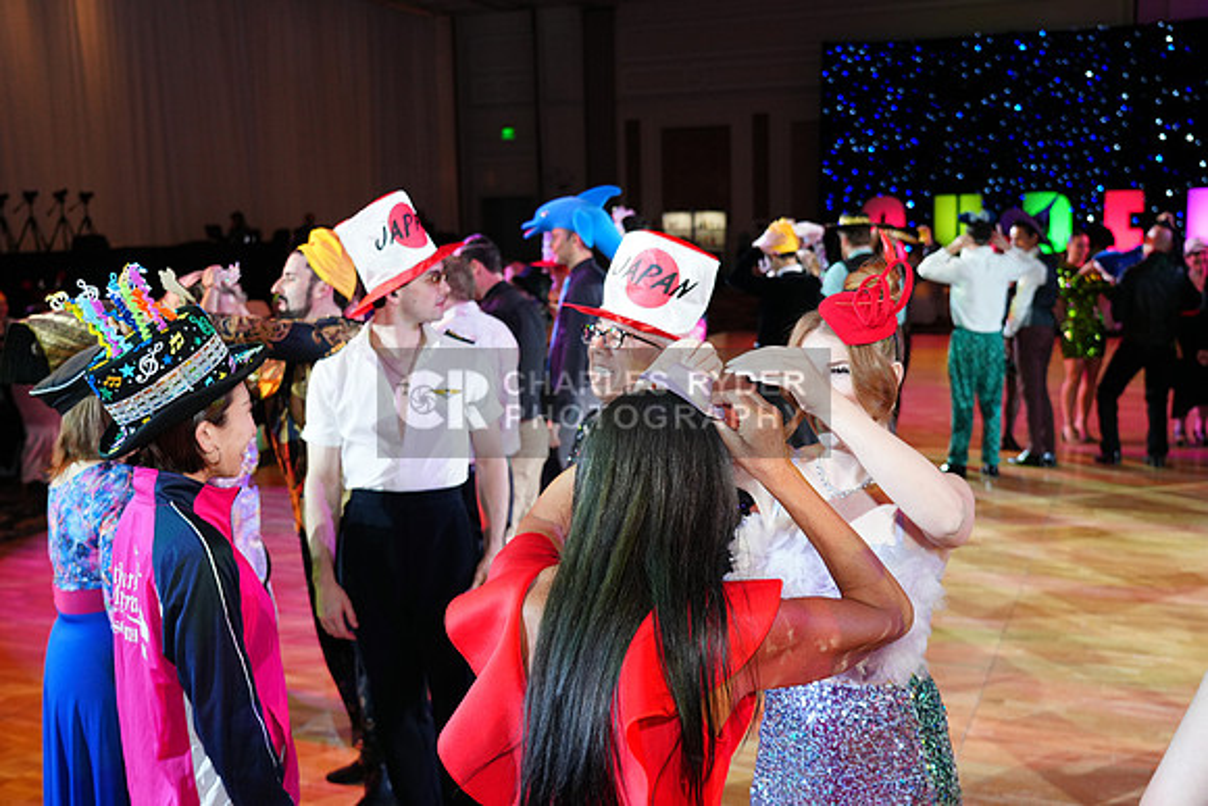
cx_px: 604
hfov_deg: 51.9
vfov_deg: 36.0
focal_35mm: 37
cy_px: 403
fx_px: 1242
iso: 1600
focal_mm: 37
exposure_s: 1/250
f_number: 4
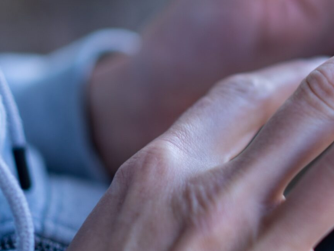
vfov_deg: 9.4
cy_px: 21
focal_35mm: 157
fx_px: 1515
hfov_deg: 12.4
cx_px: 353
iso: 100
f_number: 1.8
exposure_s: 1/161
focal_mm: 55
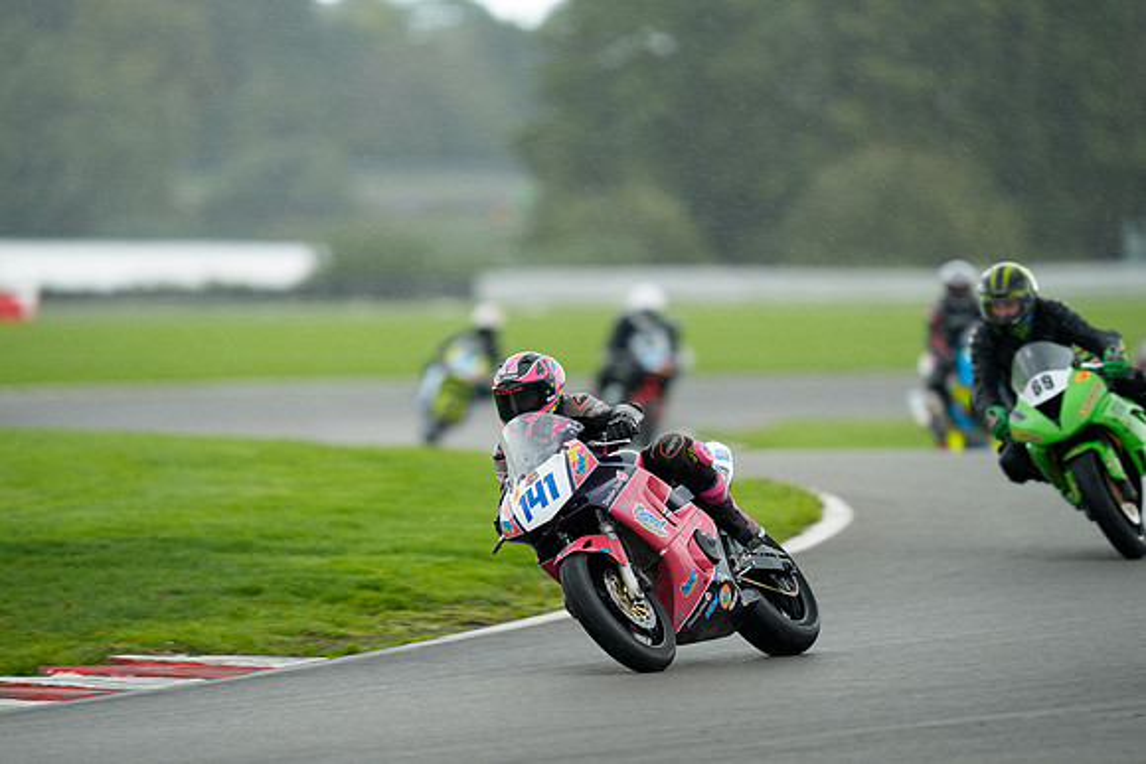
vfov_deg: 3.4
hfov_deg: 5.2
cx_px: 573
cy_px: 382
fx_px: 12736
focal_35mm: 400
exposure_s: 1/320
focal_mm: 400
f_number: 3.2
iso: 400
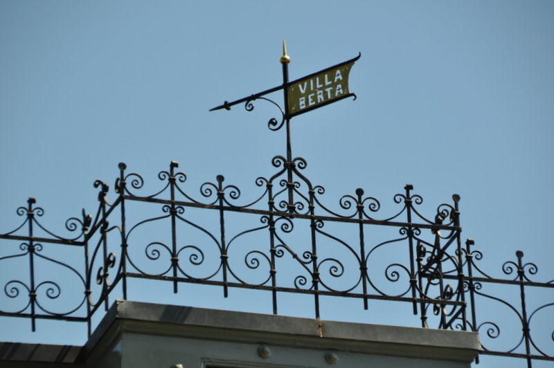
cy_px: 184
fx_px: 3114
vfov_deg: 6.8
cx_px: 277
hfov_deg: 10.2
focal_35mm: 202
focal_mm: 135
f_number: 6.3
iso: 200
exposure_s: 1/640
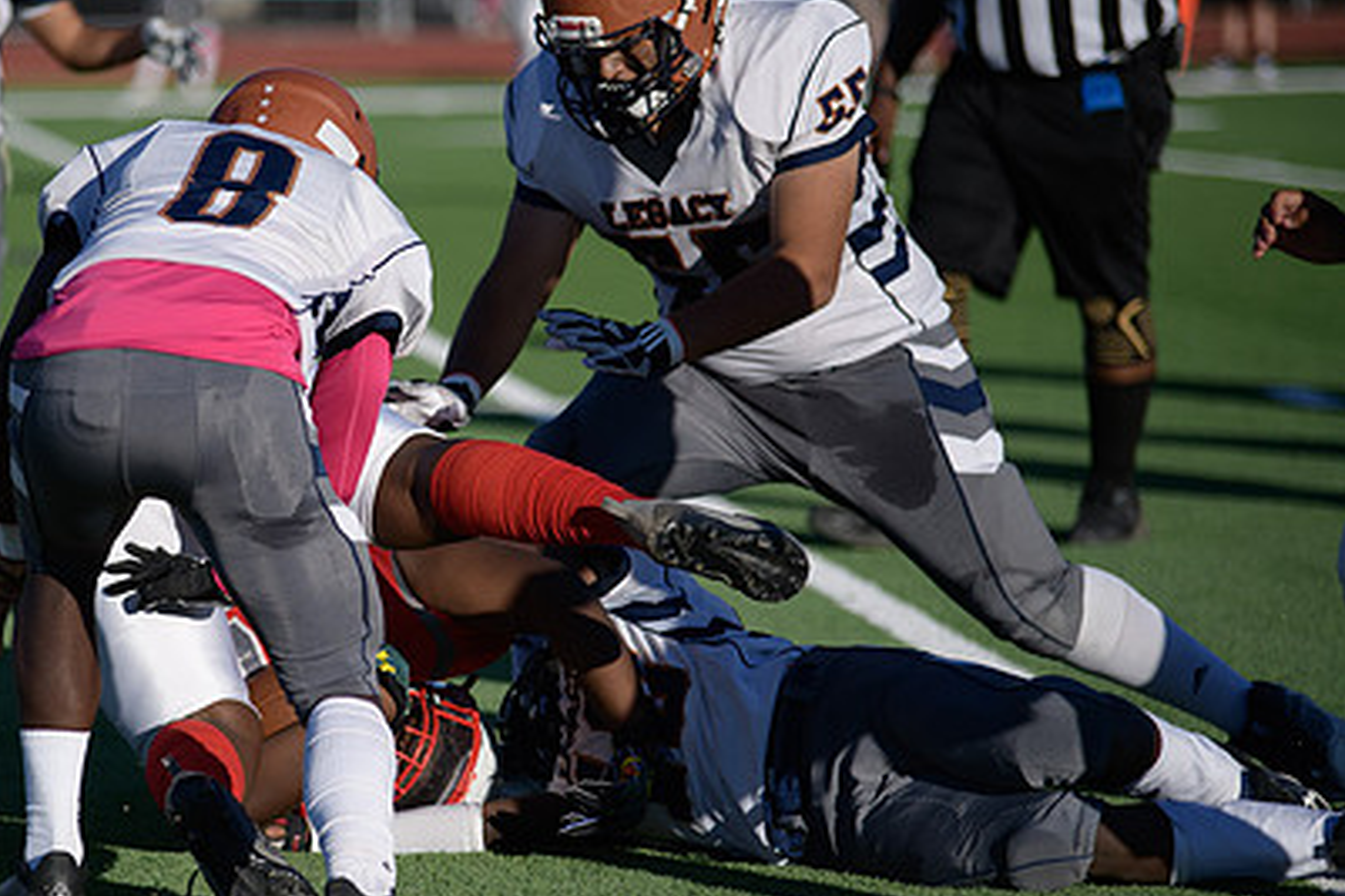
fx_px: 8925
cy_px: 512
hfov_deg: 8.6
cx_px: 379
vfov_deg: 5.7
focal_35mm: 239
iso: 160
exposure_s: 1/5000
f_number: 2.8
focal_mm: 165
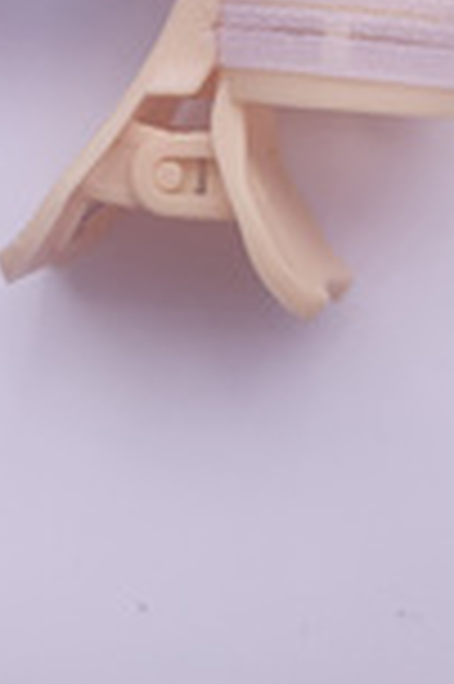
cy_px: -58
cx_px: 169
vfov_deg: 23.4
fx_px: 1555
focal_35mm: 82
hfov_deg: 16.6
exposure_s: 1/100
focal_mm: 5
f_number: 1.8
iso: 160
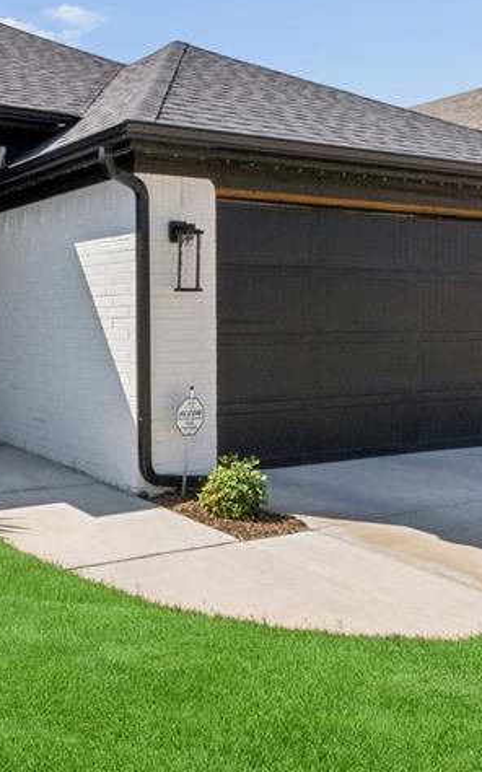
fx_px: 694
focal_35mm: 33
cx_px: -79
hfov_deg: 32.5
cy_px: 298
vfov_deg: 57.6
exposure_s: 1/160
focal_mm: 10
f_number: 22
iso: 200
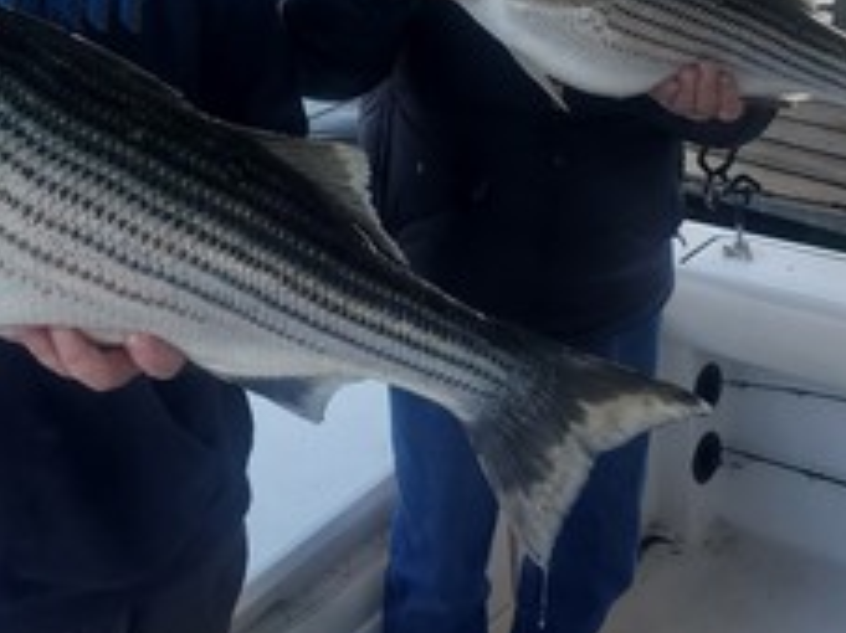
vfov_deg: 24.9
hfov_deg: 34.3
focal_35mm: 56
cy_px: 0
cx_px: 365
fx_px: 1368
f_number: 2.4
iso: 50
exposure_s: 1/425
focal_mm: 4.3
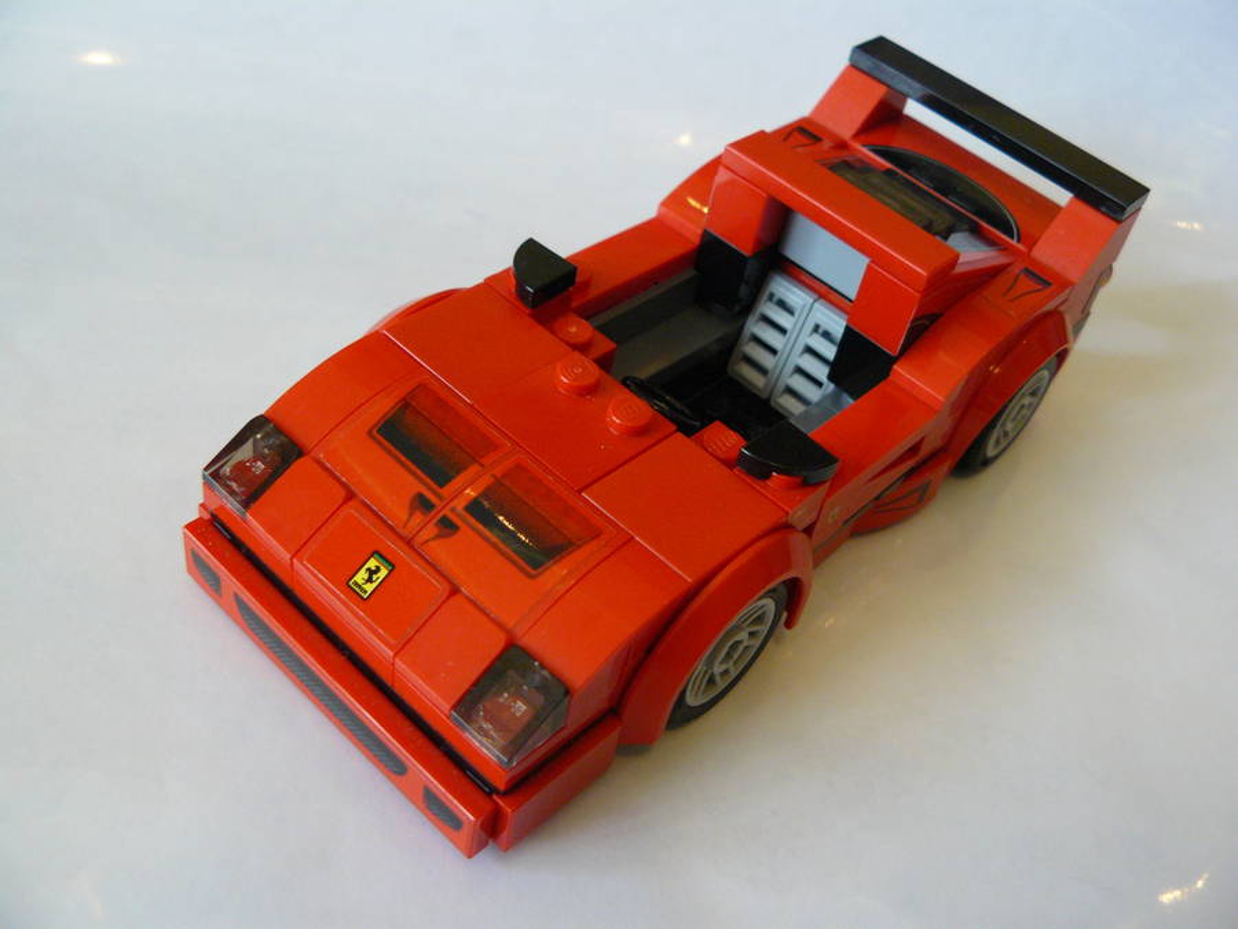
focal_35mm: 36
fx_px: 1287
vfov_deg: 39.7
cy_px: 464
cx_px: 619
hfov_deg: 51.4
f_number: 2.8
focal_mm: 6
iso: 200
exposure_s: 1/15
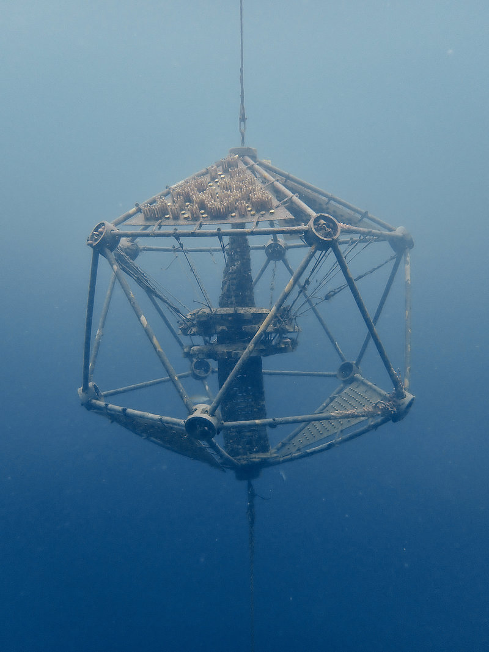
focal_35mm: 25
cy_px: 326
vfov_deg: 69.4
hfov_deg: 54.9
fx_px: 471
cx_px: 244
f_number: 2.8
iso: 100
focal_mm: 4.5
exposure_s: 1/160
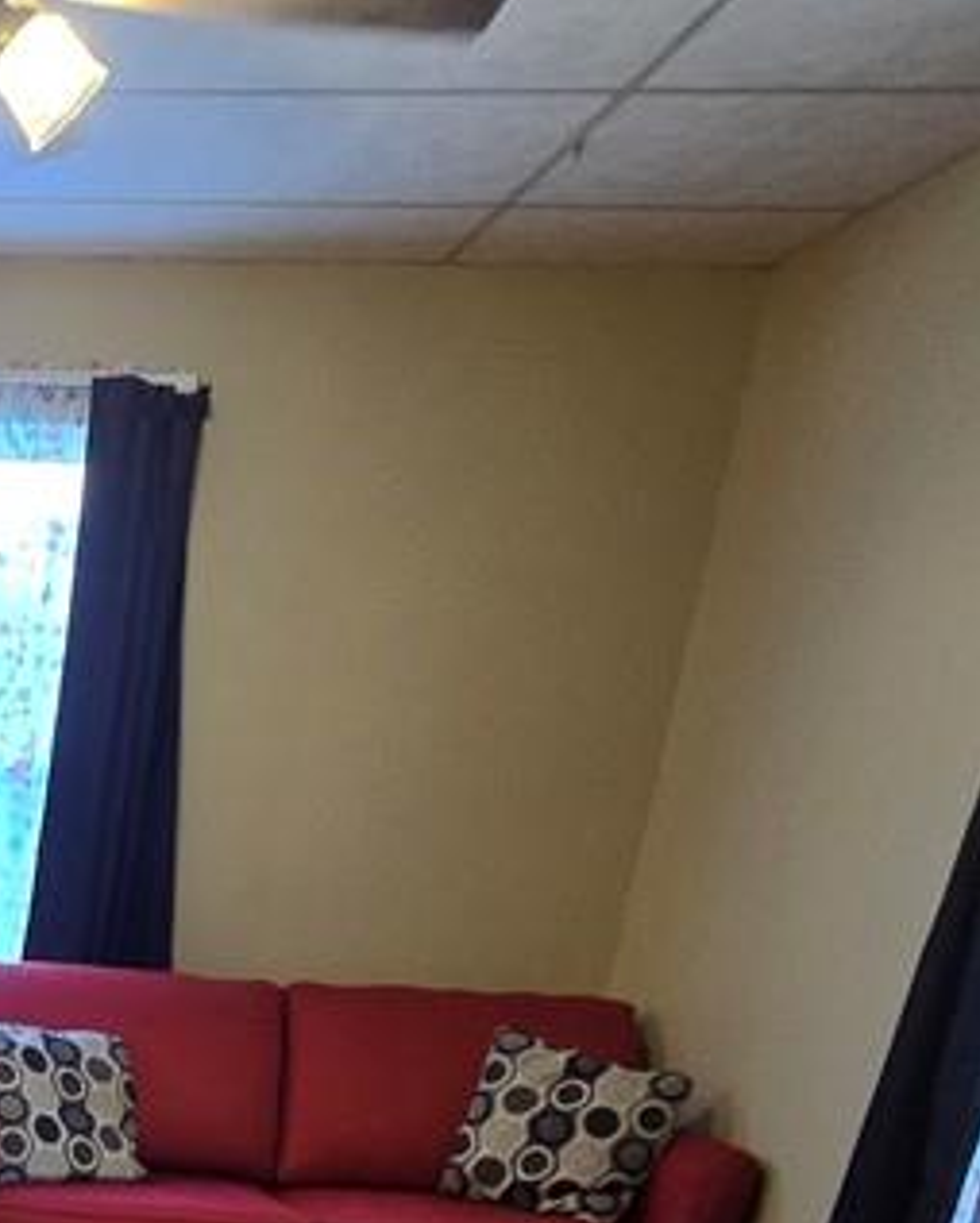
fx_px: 1485
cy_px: 1292
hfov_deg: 28.3
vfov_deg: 38.4
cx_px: -370
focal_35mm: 41
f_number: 2.2
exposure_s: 1/60
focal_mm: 2.2
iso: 500
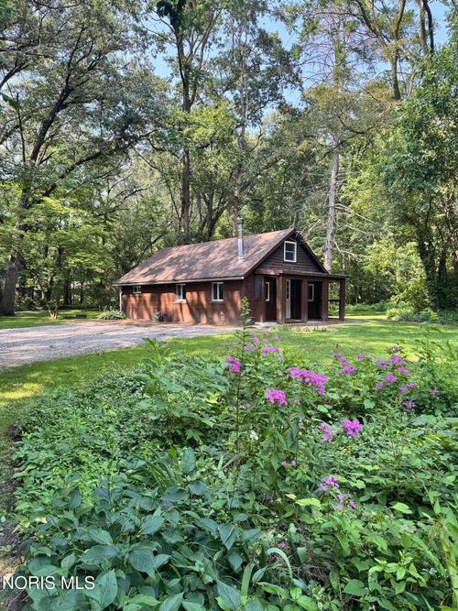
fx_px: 424
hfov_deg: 56.8
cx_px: 229
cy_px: 306
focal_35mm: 24
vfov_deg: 71.6
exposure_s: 1/354
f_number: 1.78
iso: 80
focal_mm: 6.76
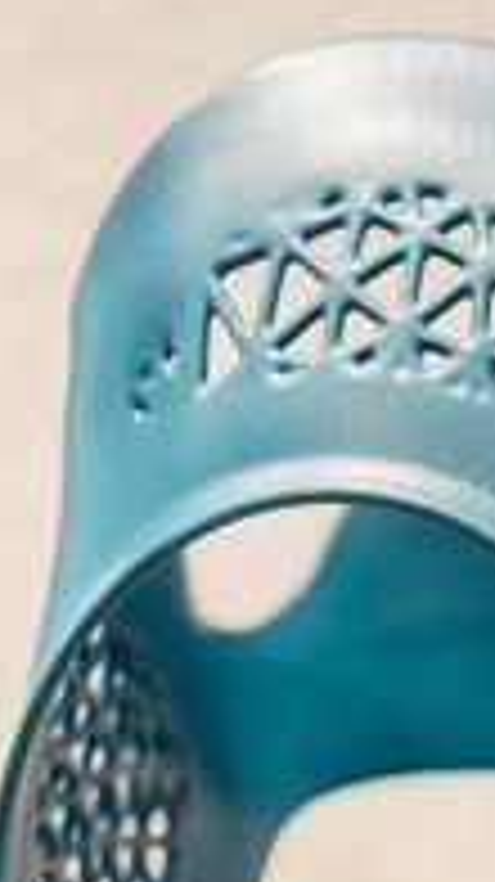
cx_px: 868
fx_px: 6919
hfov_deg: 4.1
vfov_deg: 7.1
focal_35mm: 296
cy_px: 1534
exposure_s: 1/160
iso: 500
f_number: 3.2
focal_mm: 50
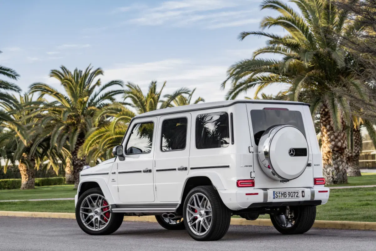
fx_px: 1045
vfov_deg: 13.7
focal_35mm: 100
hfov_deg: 20.4
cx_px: 188
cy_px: 126
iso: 100
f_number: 5.6
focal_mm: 100
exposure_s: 1/40
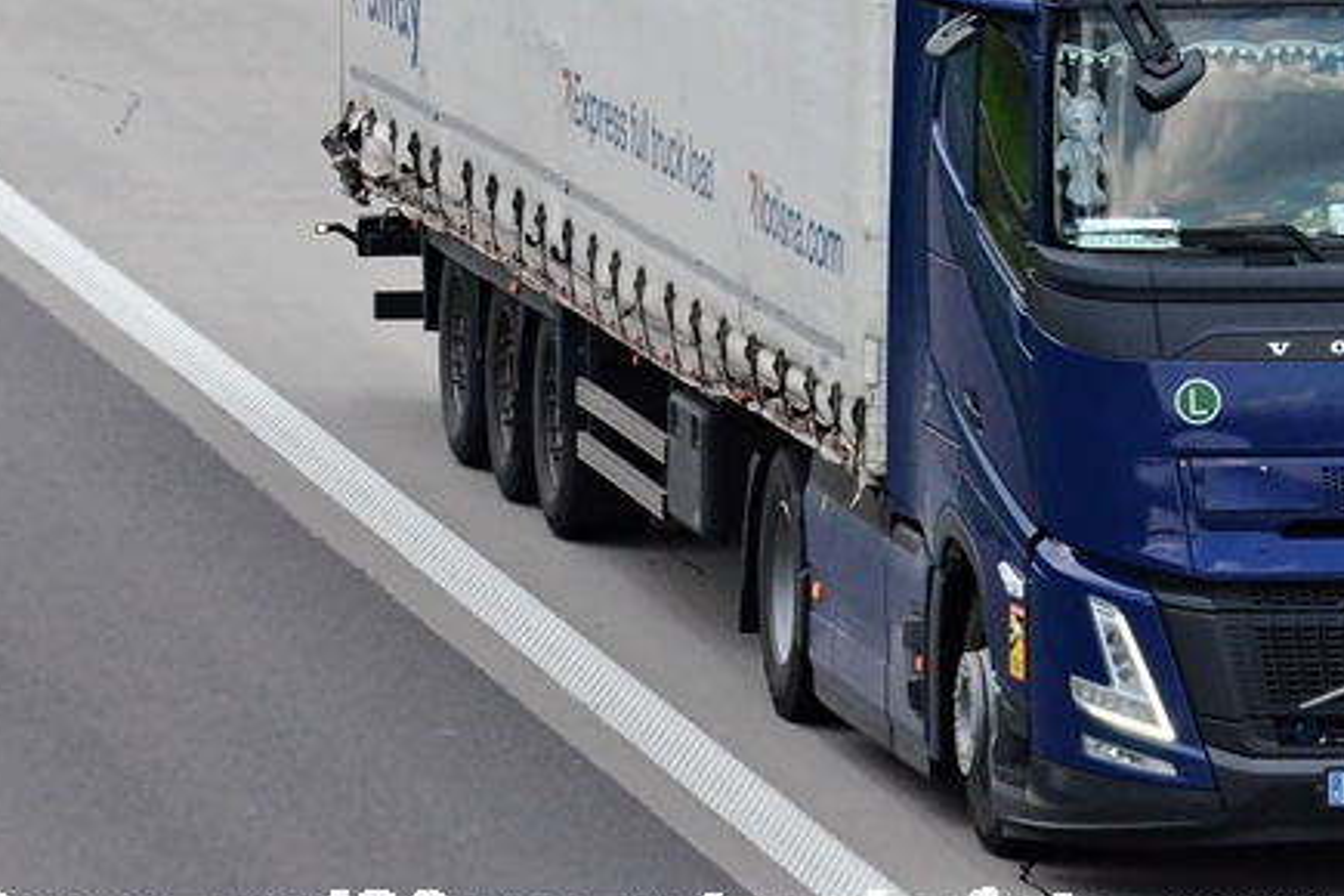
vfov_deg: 3.0
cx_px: 1162
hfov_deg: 4.5
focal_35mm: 454
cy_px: 148
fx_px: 16945
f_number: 11
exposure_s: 1/640
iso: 3200
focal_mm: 165
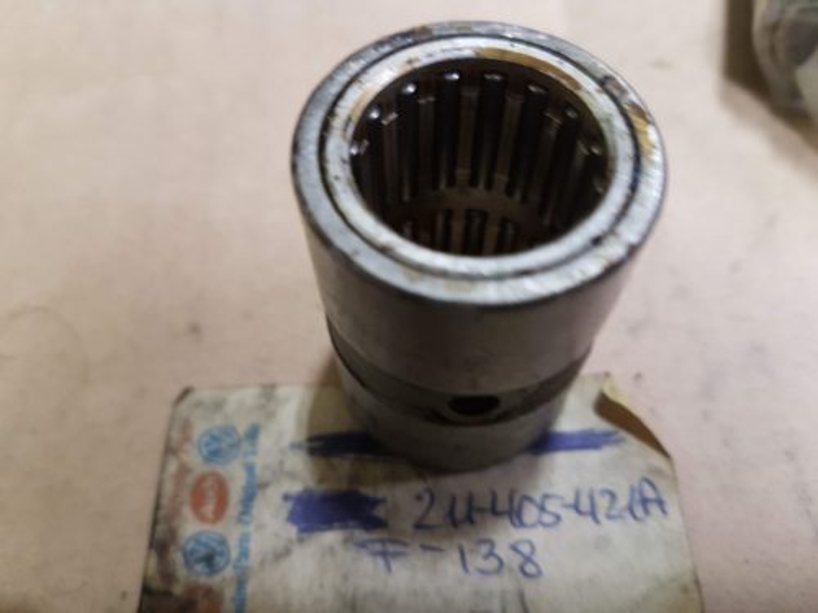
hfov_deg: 67.3
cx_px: 409
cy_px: 306
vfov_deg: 53.1
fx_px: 614
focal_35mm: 26
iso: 200
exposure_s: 1/10
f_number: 1.7
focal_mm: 4.2
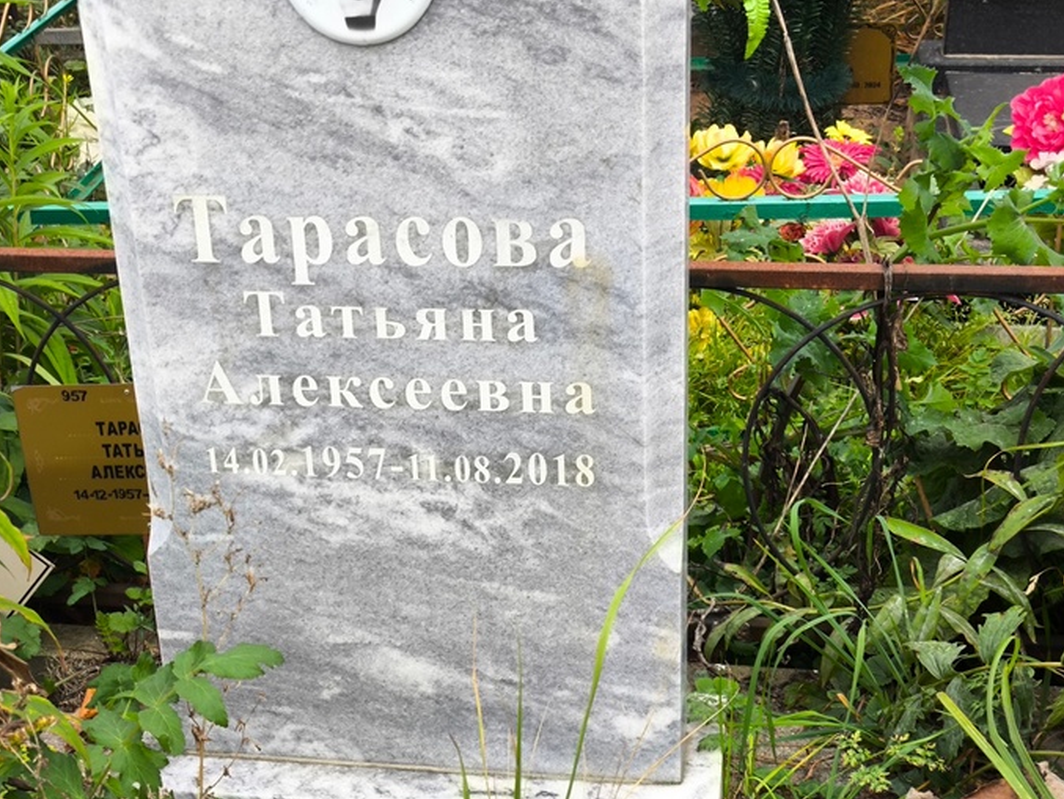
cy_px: 434
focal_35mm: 59
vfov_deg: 24.8
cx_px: 441
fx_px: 1814
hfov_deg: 32.6
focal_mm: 4.71
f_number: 1.7
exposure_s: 1/120
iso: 64
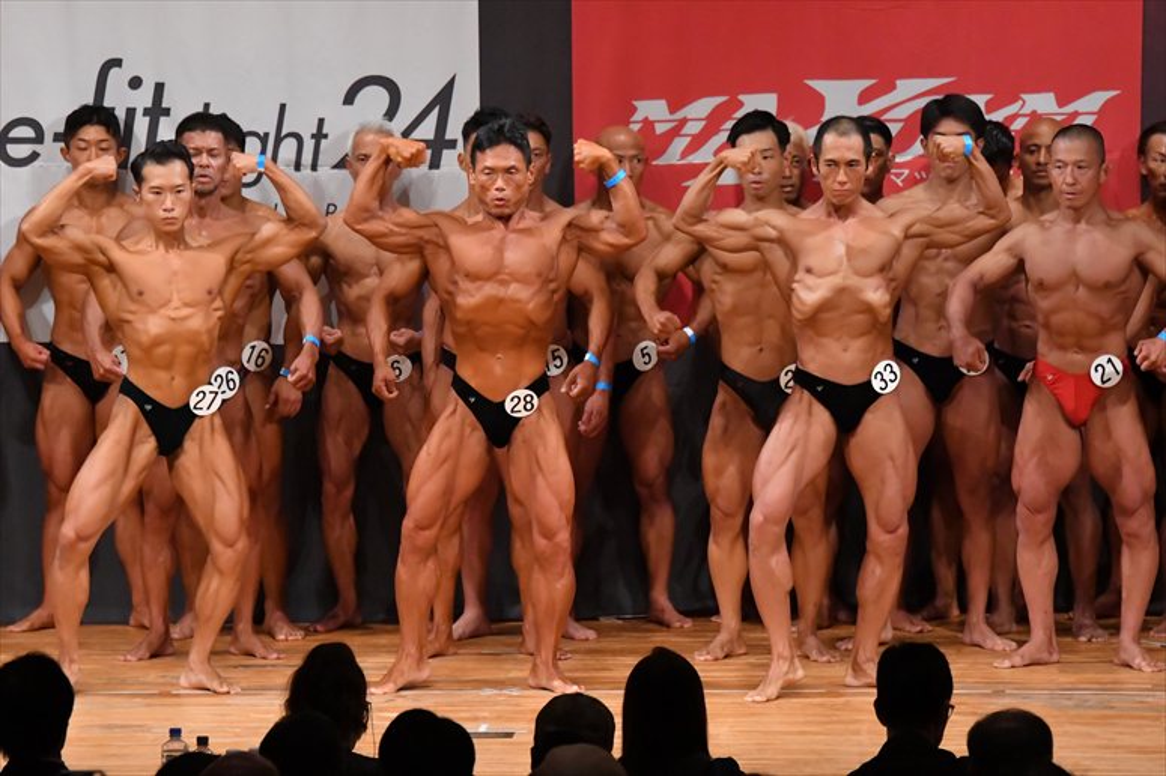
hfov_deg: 8.6
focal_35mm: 240
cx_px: 583
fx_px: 7770
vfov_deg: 5.7
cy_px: 388
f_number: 5.6
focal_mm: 160
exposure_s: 1/400
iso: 8000
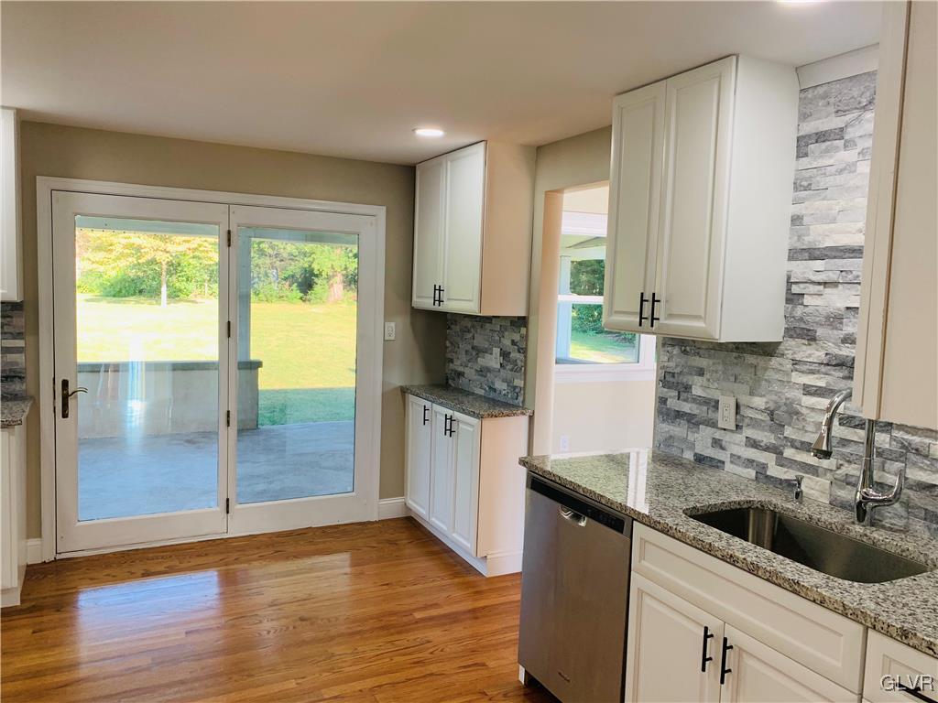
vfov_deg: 53.1
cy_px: 352
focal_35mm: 26
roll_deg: -2.5
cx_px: 469
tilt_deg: -5.5
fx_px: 705
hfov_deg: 67.3
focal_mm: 4.25
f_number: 1.8
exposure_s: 1/121
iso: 64
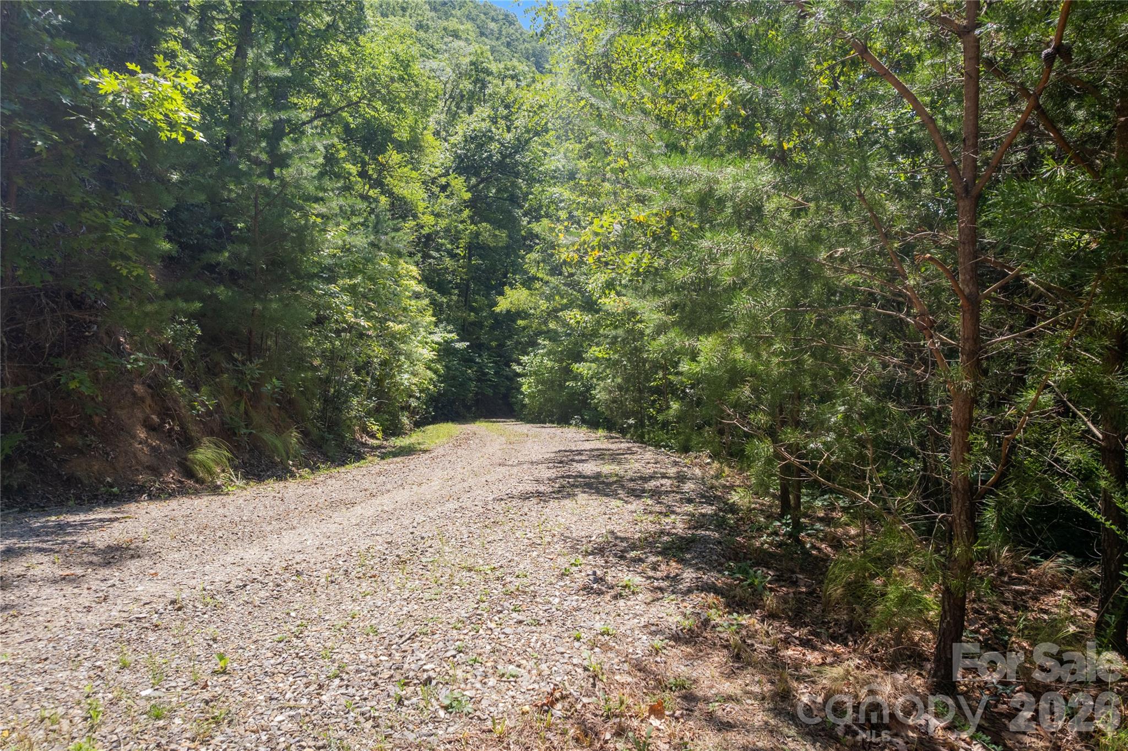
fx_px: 689
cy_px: 376
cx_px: 564
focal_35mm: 22
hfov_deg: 78.6
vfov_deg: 57.2
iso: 100
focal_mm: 8.38
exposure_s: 1/640
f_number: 2.8
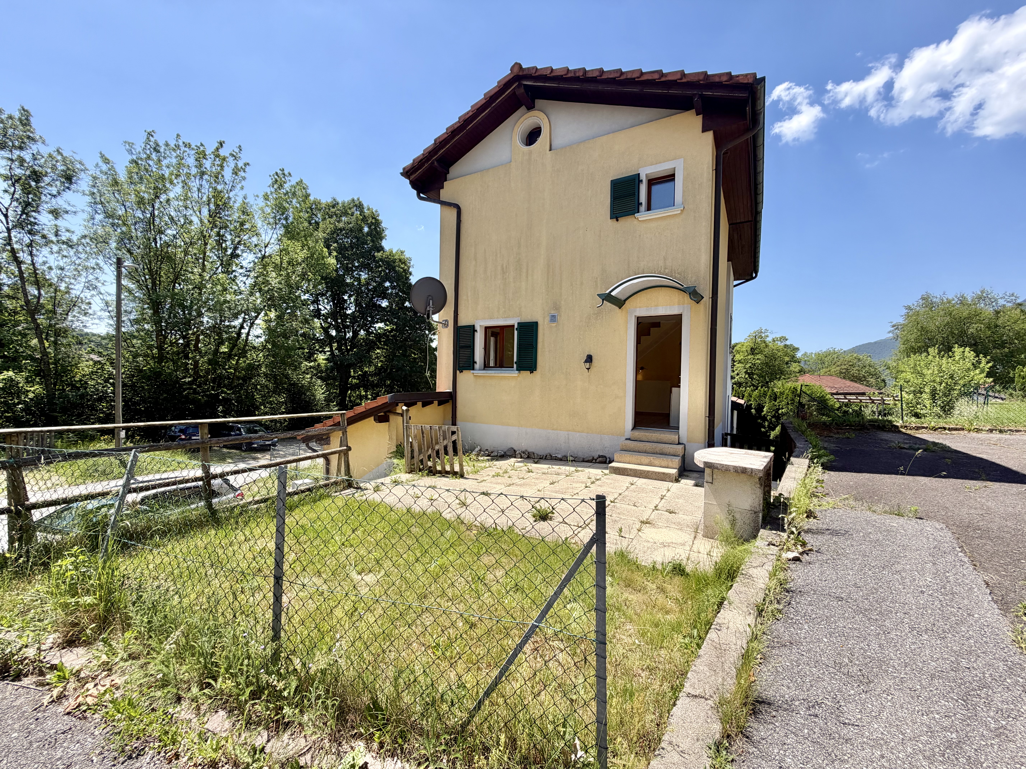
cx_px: 513
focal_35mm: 14
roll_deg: -1.1
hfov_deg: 102.1
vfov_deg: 85.7
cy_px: 384
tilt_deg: -0.5
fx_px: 415
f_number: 2.2
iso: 32
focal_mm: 2.22
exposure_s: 1/770
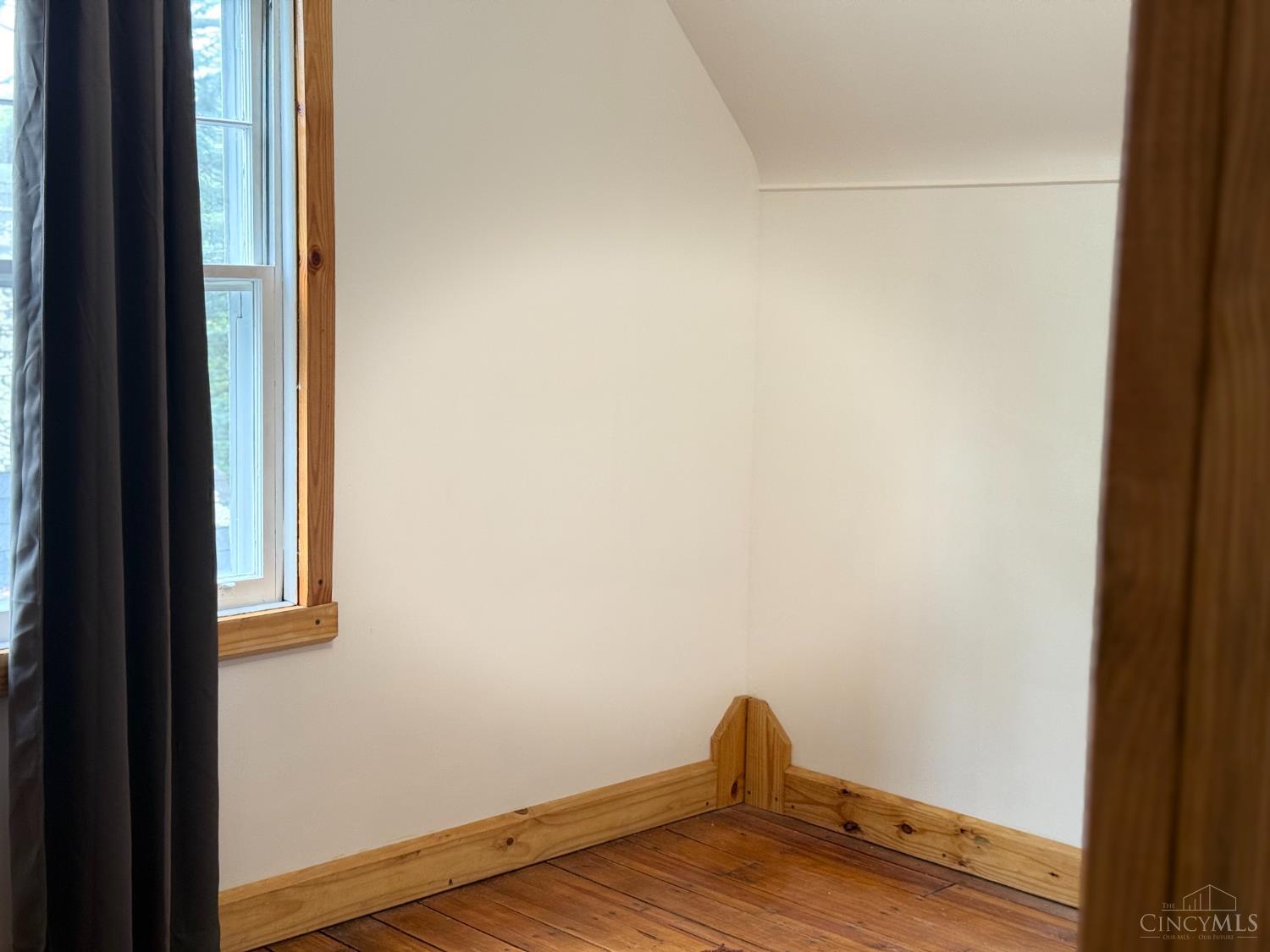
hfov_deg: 39.7
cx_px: 635
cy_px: 476
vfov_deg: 30.3
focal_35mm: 48
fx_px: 1761
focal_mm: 6.76
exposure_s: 1/60
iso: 200
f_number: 1.78
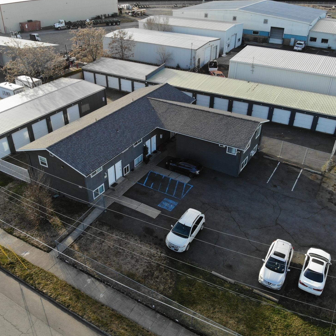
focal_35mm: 29
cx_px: 161
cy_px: 169
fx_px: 318
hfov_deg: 55.6
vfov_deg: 55.6
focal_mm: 4.5
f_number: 2.8
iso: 100
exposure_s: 1/279
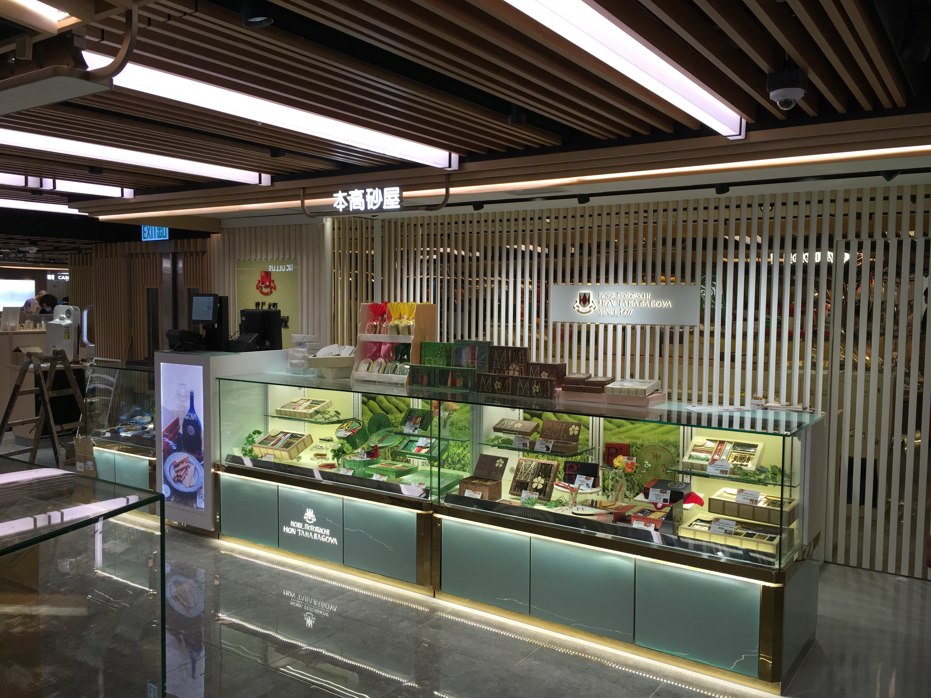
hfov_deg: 61.7
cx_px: 466
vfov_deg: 48.2
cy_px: 349
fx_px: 780
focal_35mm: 29
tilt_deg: -3.7
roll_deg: -0.4
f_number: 2.2
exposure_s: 1/100
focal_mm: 4.15
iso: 40
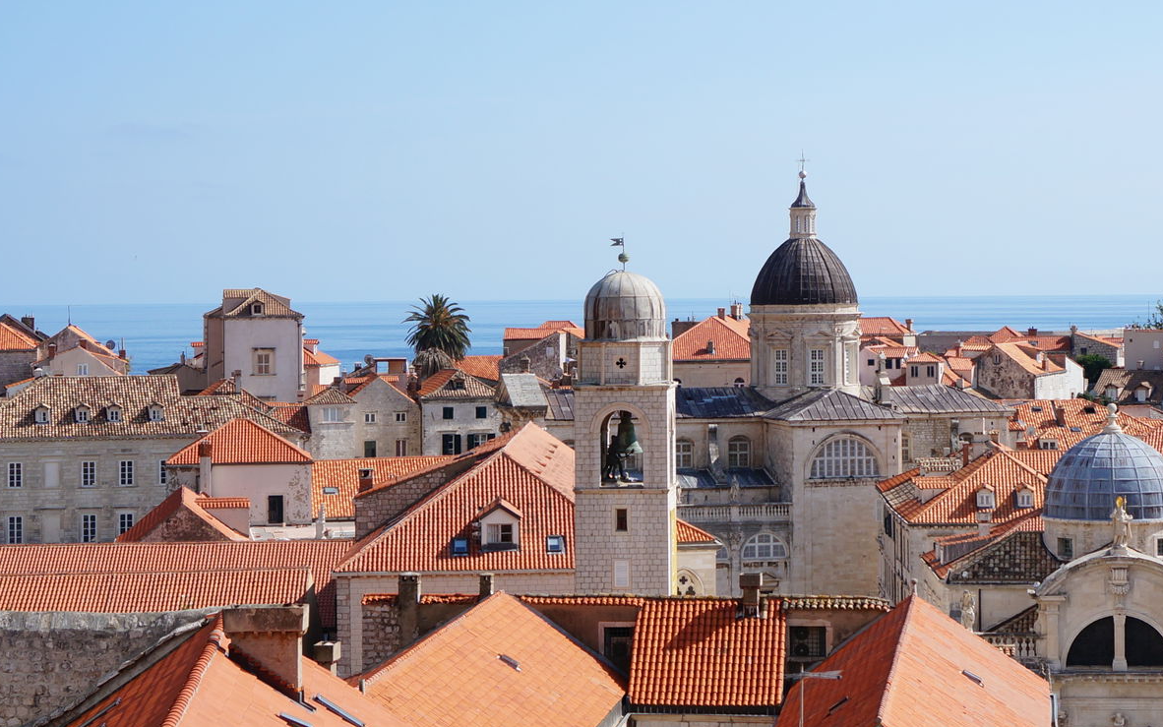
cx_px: 743
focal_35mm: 87
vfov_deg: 15.0
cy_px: 217
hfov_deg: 23.8
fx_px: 2752
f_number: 5.6
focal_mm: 35
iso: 200
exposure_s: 1/1000
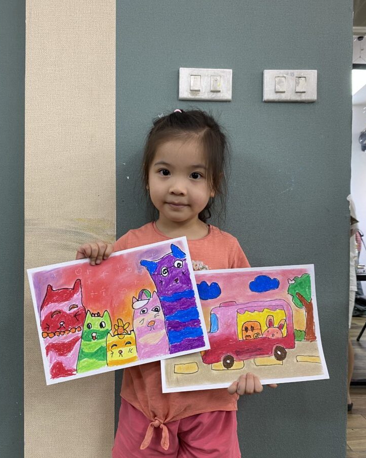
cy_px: 245
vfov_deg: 62.1
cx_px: 182
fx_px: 379
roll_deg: -0.5
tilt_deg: +0.1
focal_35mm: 28
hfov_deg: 51.5
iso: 64
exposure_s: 1/50
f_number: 1.8
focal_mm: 4.25
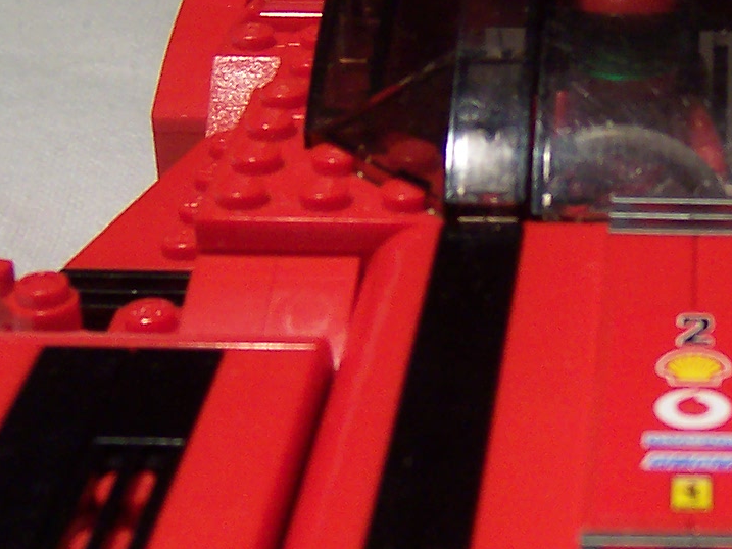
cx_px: 709
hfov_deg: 18.8
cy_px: 259
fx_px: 2157
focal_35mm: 102
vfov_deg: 14.5
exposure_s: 1/30
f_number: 2.8
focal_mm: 5.6
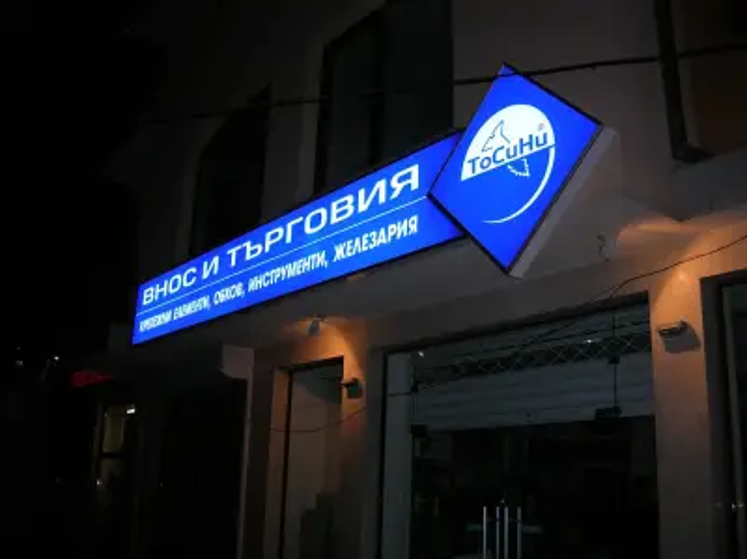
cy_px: 280
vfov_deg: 41.7
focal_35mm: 34
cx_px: 374
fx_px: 733
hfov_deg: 54.0
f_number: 2.9
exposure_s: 1/162
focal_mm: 5.7
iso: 71
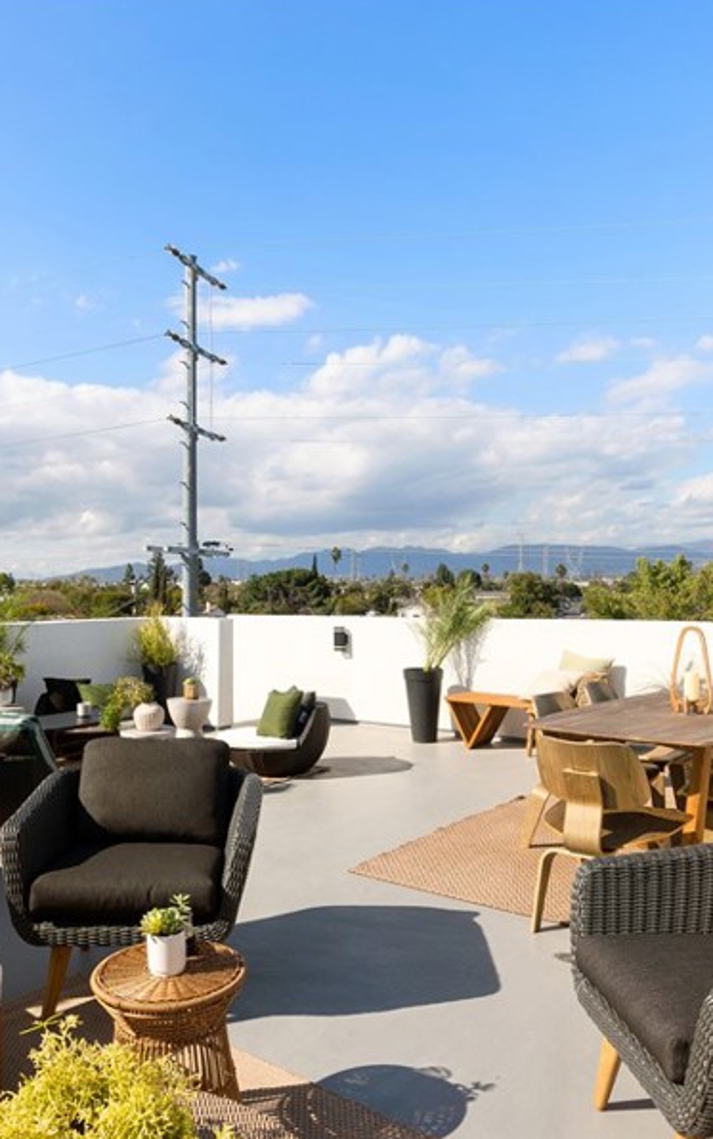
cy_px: 634
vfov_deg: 66.2
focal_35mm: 28
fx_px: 870
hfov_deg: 44.2
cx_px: 264
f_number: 9
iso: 125
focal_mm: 16
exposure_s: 1/200
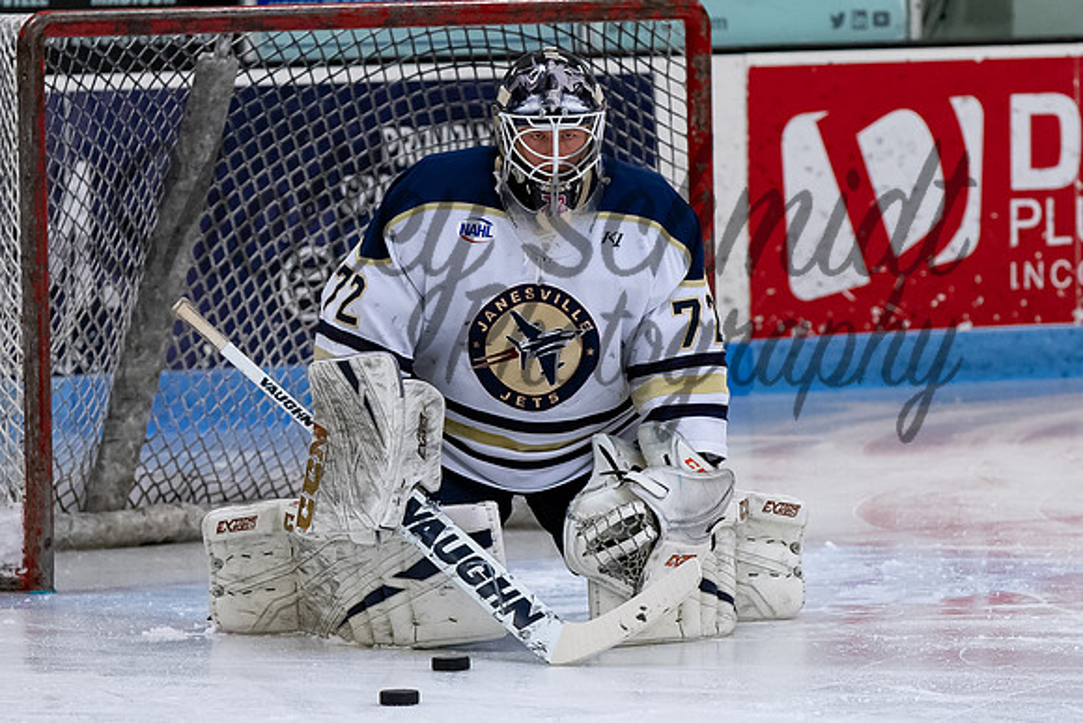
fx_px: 9573
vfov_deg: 4.3
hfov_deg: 6.5
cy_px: 294
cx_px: 550
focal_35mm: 318
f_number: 3.5
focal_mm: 145
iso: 2200
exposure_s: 1/800
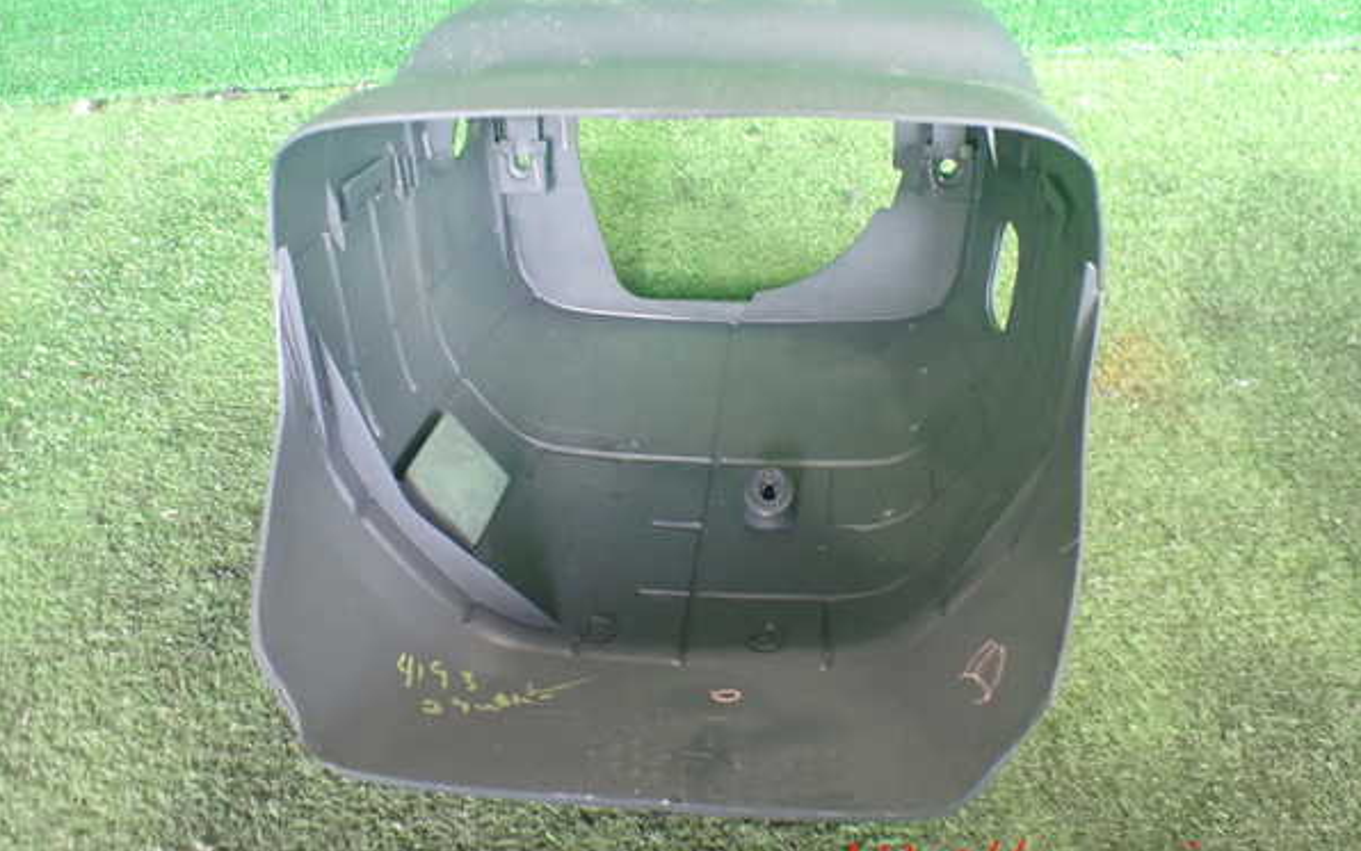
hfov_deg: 59.6
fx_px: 1187
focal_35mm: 32
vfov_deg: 39.4
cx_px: 680
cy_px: 381
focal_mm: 5.4
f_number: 2.3
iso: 800
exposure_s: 1/50
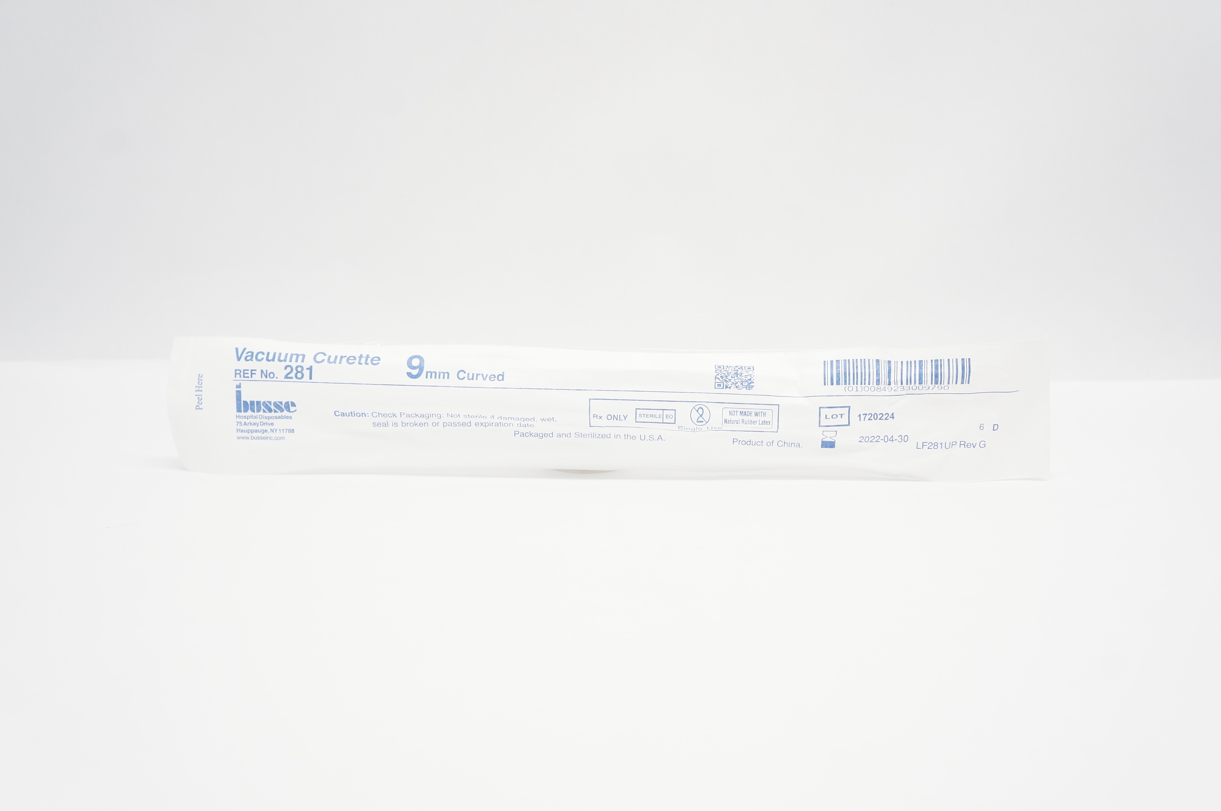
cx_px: 610
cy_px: 406
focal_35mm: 32
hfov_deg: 59.5
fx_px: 1067
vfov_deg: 41.6
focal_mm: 21
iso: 800
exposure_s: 1/60
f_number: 6.3
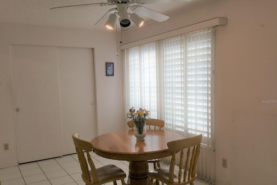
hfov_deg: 57.2
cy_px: 101
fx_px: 254
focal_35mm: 33
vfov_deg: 39.9
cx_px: 136
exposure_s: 1/120
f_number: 2.4
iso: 32
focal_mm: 3.3
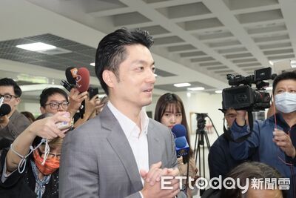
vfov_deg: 33.4
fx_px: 329
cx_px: 148
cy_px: 99
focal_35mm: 40
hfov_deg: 48.4
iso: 2000
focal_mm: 26.6
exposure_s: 1/160
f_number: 2.8
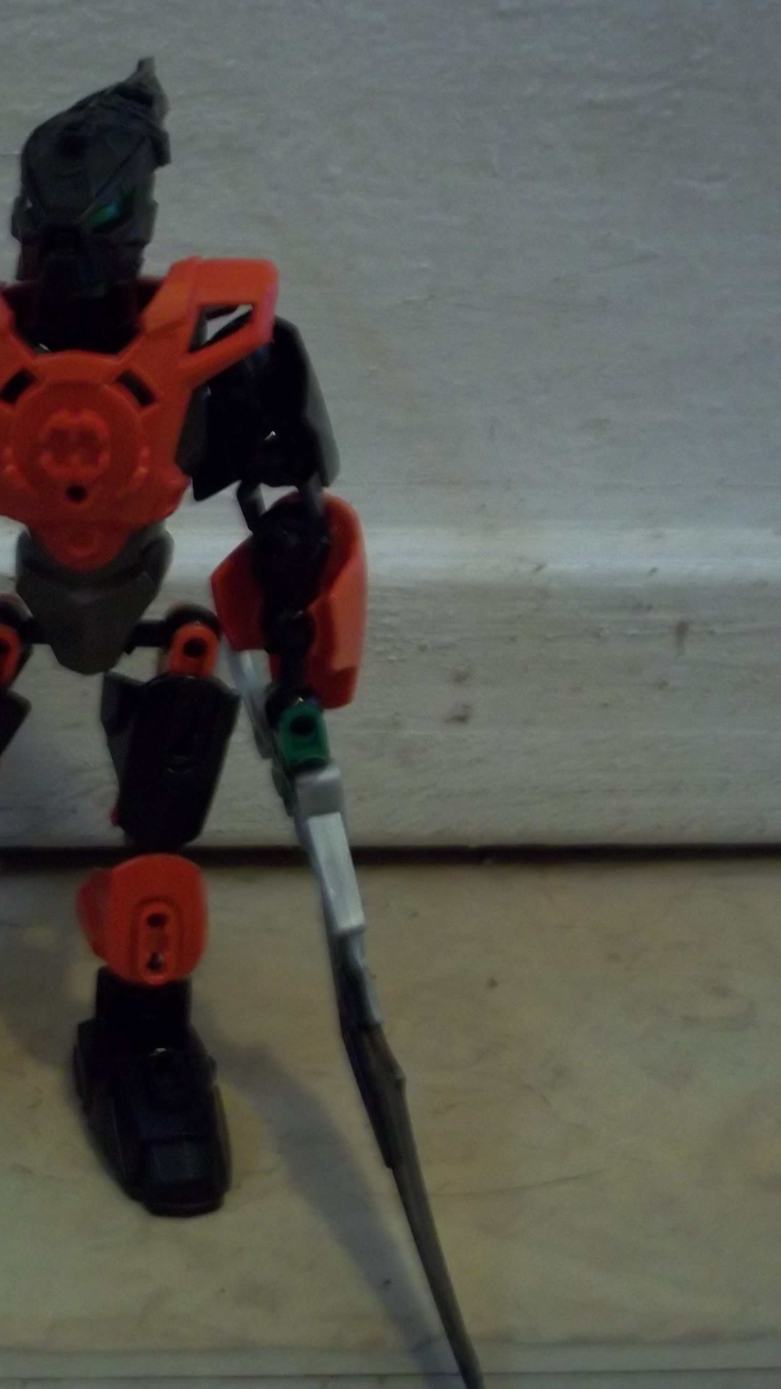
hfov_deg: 17.7
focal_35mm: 67
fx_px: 2467
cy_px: 695
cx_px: 42
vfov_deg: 31.4
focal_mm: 8.2
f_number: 3.5
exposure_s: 1/8
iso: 320
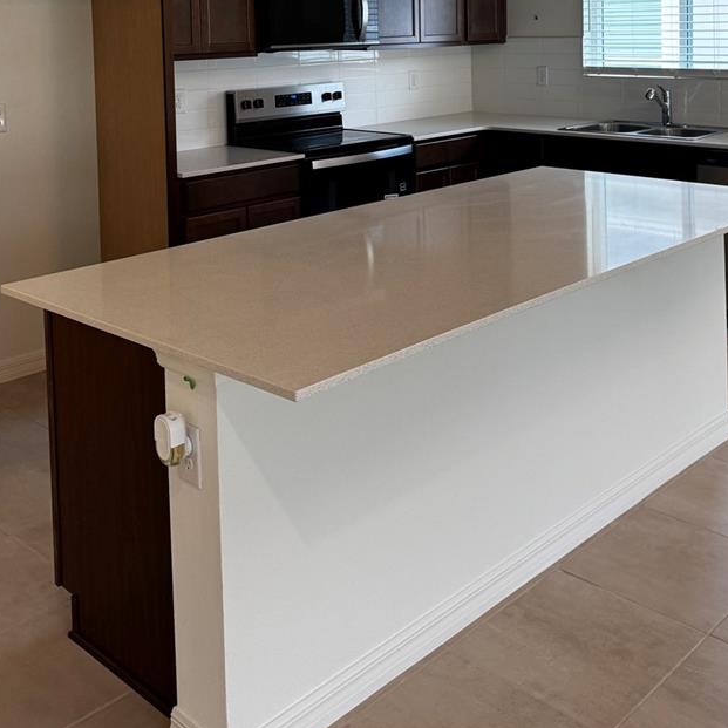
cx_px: 444
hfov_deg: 40.7
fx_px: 976
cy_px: 75
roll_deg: +2.8
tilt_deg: -4.4
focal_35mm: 41
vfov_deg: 38.2
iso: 125
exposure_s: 1/120
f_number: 1.78
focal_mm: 6.76
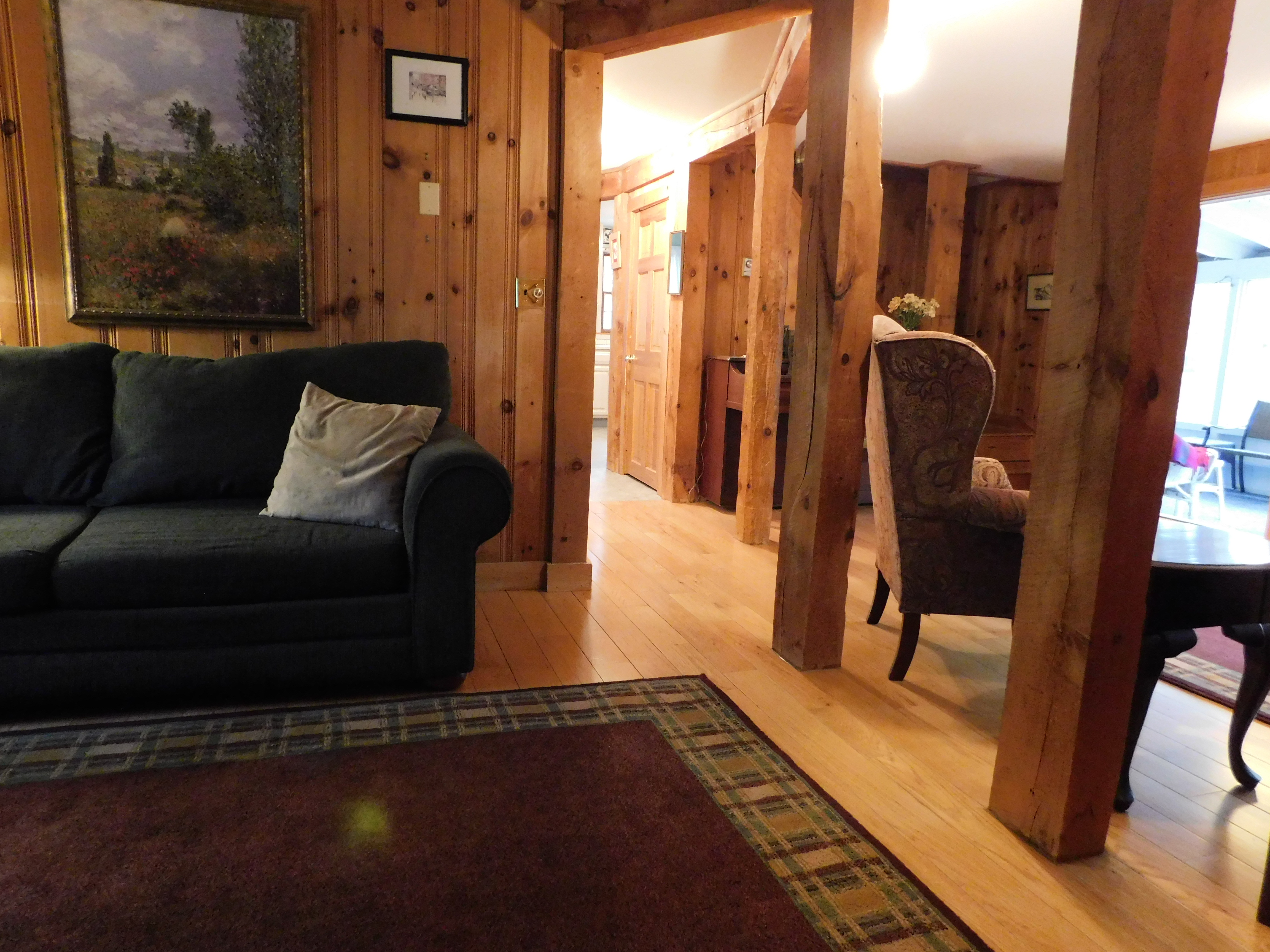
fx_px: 844
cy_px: 476
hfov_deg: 73.9
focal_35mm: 23
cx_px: 635
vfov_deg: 58.9
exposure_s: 1/13
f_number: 3
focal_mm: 4
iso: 800
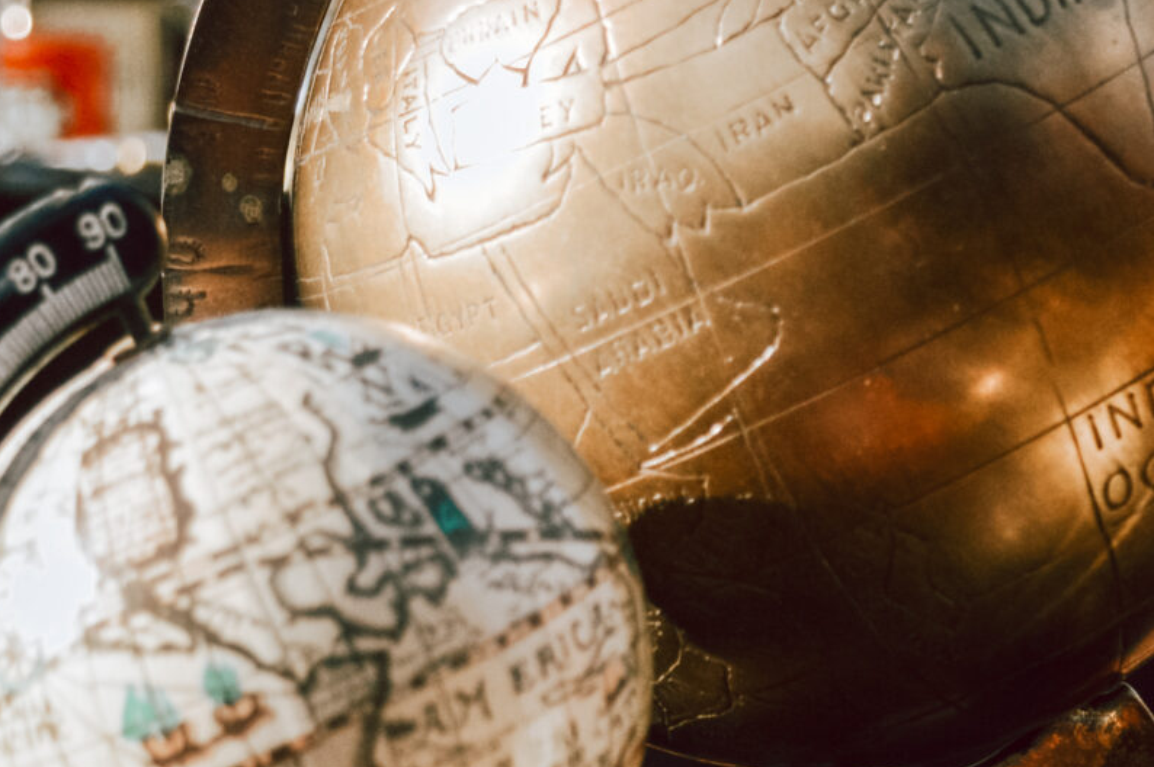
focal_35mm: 131
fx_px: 4183
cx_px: 712
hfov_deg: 15.7
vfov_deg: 10.5
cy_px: 522
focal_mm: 27
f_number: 4
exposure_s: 1/1250
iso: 400
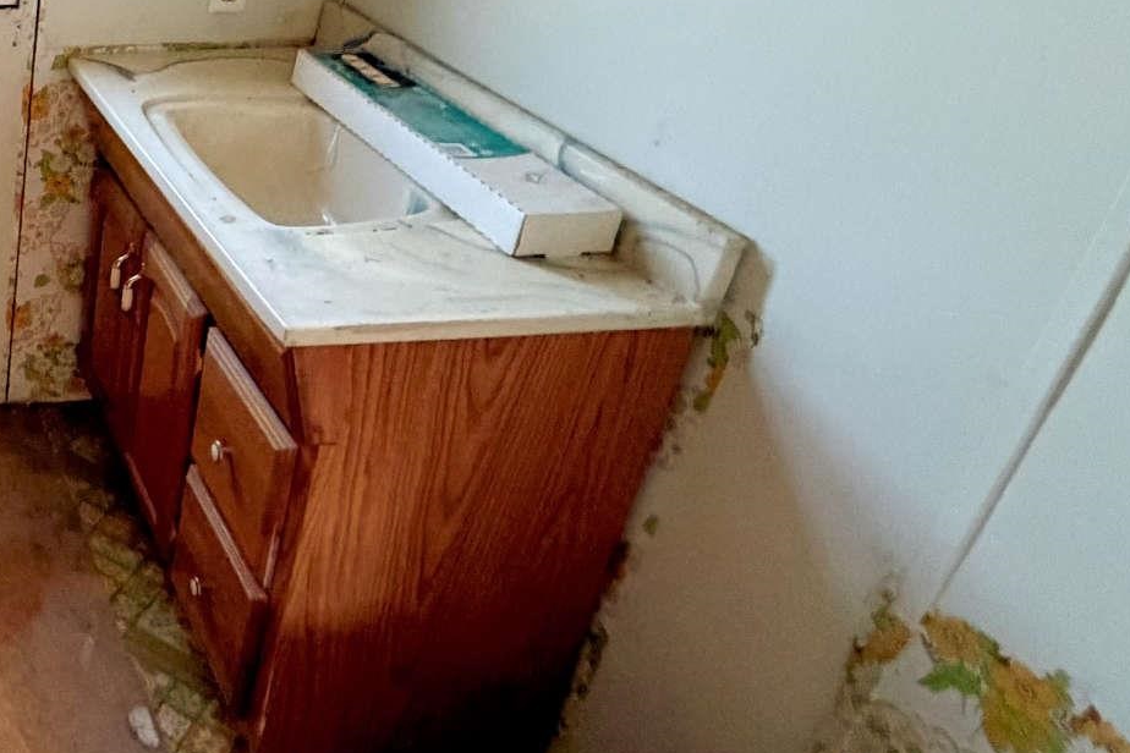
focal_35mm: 36
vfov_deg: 36.2
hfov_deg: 40.8
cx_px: -157
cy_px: 213
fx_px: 1130
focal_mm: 2.22
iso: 1000
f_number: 2.2
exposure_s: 1/60
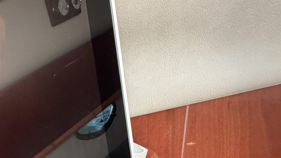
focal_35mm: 43
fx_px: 320
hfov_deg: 42.3
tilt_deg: +0.5
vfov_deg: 23.6
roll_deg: -0.7
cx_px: 14
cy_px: 218
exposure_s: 1/121
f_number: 2.2
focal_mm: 2.22
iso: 160
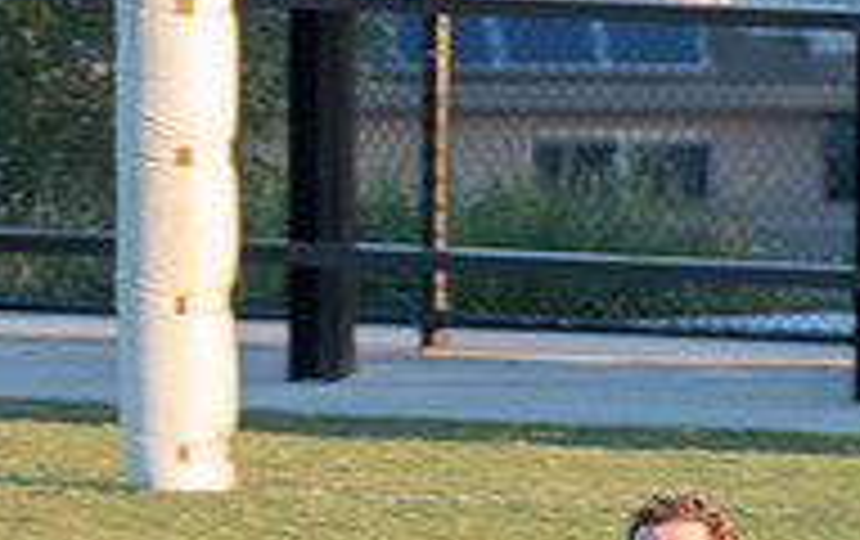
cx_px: 188
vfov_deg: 0.8
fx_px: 38495
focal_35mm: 1640
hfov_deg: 1.3
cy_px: 1208
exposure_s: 1/250
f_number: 7.1
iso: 800
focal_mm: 240
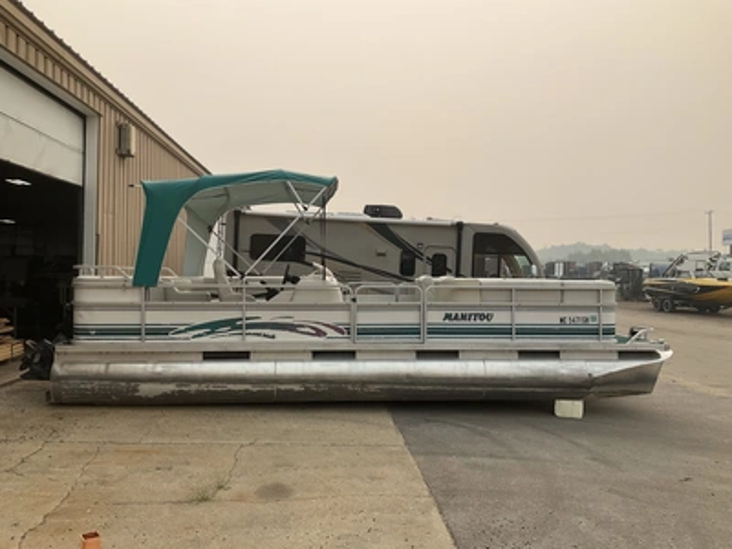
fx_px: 613
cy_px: 274
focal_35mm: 29
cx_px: 366
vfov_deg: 48.2
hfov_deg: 61.7
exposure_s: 1/2320
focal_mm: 3
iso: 25
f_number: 1.8
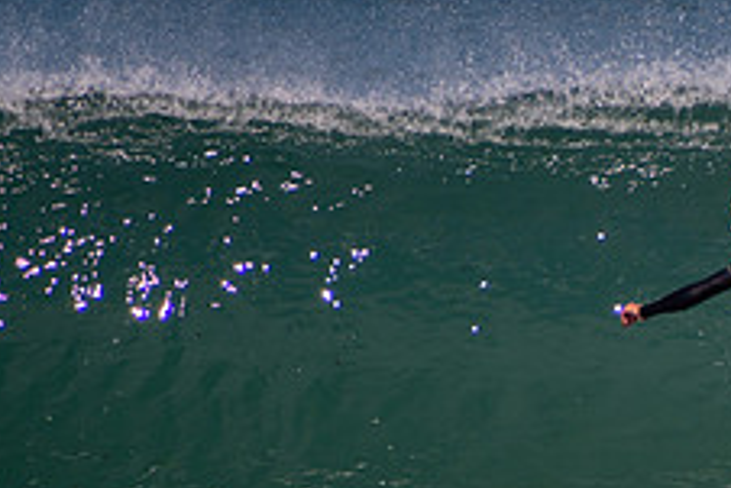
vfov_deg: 0.9
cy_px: 577
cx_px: 912
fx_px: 31228
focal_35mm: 1537
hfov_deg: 1.3
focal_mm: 400
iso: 140
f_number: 5.6
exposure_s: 1/1250
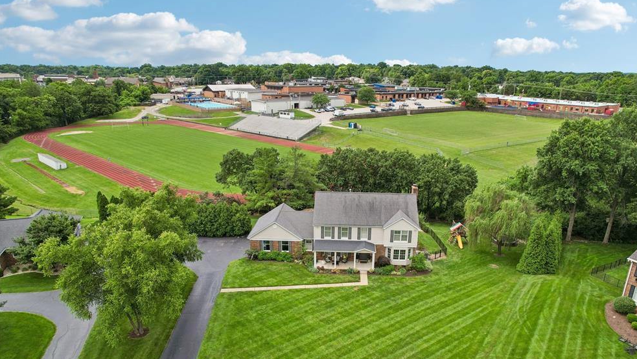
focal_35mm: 24
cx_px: 330
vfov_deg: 47.5
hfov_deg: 76.3
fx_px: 405
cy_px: 213
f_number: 2.8
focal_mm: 8.4
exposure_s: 1/1500
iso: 110
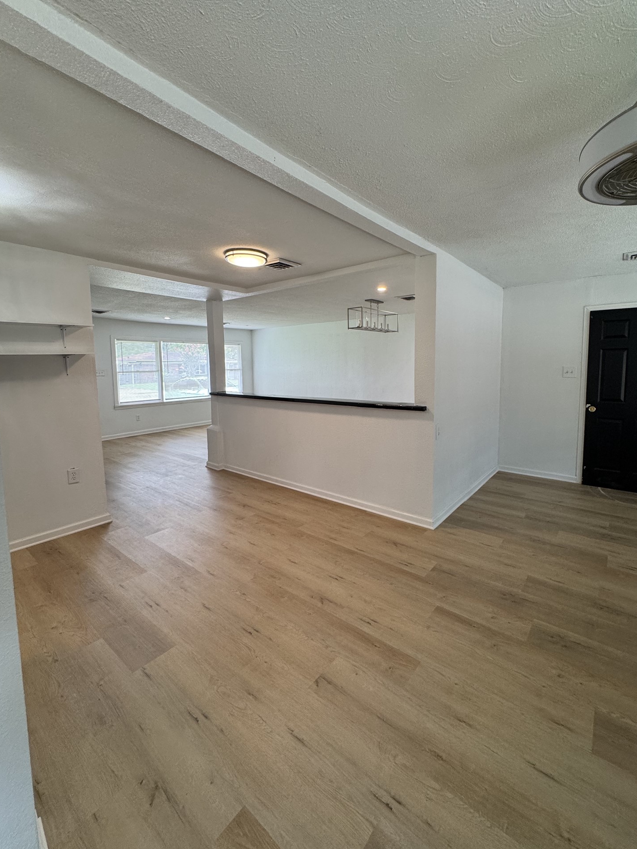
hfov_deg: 81.7
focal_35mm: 15
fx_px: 368
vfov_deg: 98.0
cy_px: 397
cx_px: 329
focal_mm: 2.22
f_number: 2.2
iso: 200
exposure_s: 1/120
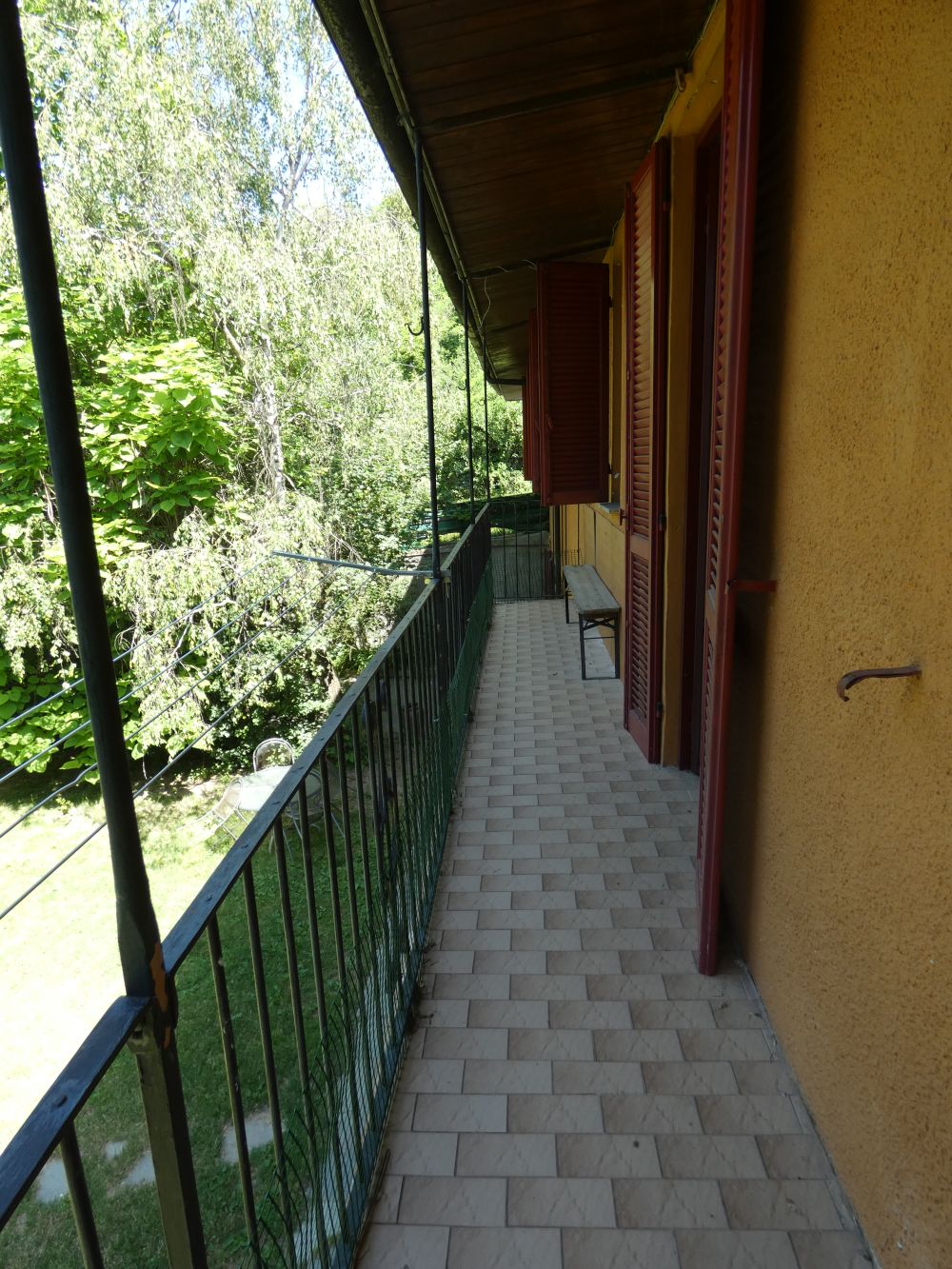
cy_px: 634
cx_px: 476
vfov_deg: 81.7
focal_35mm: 20
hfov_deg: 66.0
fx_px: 733
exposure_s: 1/200
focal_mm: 3.6
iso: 80
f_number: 2.8
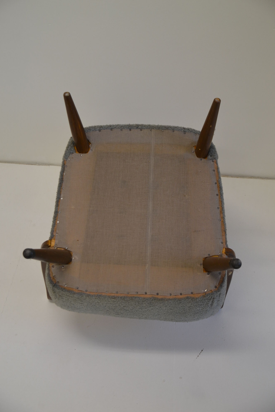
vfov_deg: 49.6
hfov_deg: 34.2
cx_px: 138
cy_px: 206
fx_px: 447
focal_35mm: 39
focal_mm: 26
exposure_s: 1/60
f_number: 4
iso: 400
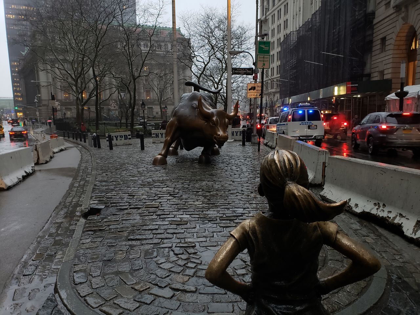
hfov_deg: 67.3
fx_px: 315
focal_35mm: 26
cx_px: 210
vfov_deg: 53.1
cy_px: 158
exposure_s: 1/20
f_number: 2.4
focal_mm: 4.3
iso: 200
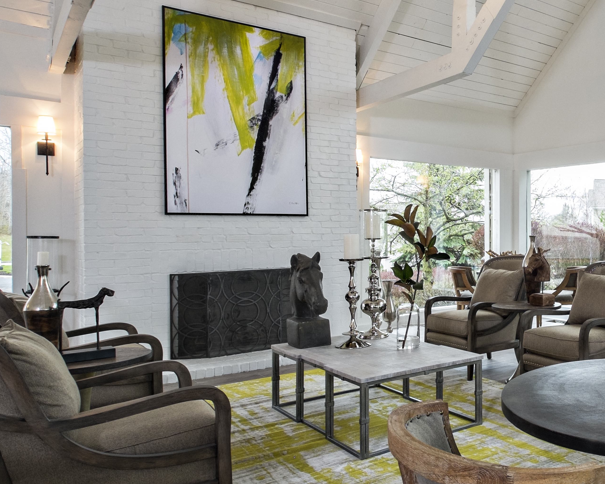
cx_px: 579
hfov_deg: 53.2
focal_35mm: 27
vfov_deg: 52.9
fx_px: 483
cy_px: 201
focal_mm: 10
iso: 400
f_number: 9
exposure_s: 1/8
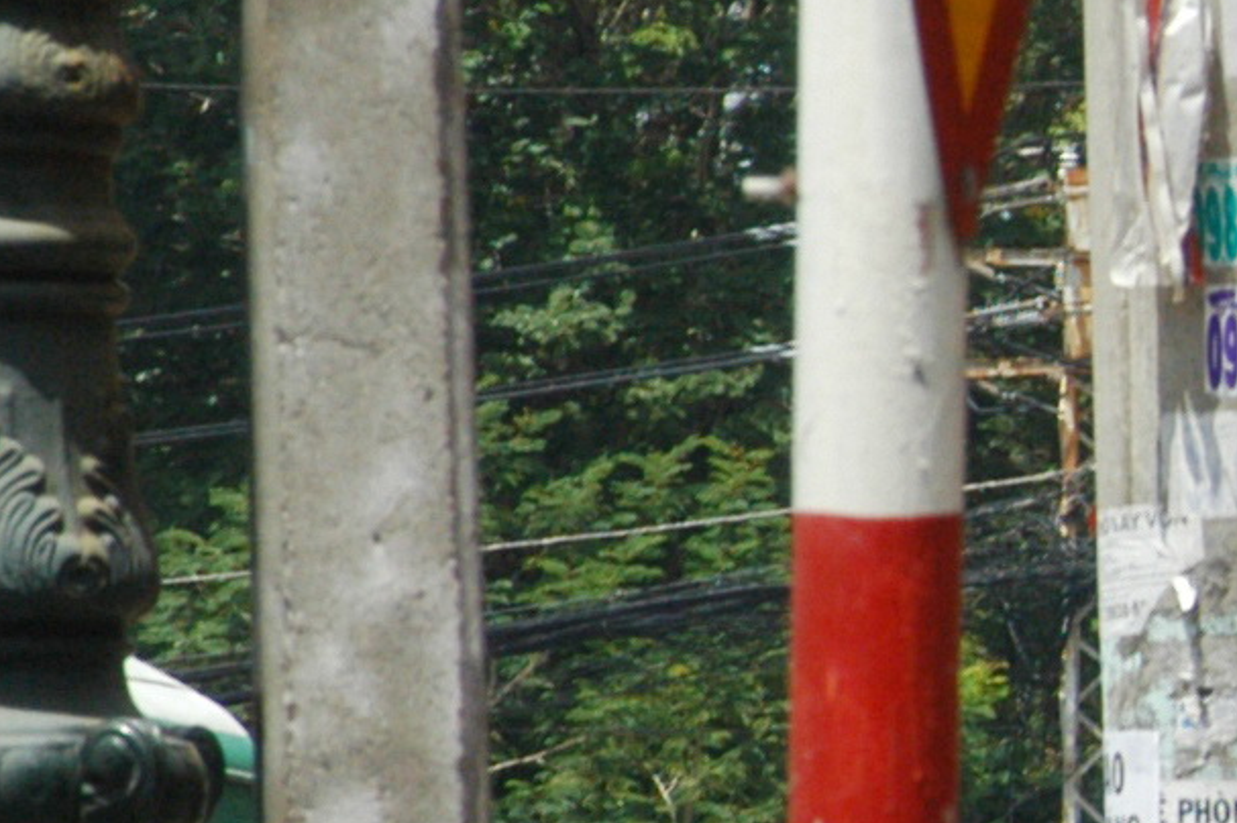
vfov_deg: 2.2
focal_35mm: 631
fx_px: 21686
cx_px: 2388
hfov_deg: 3.2
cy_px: 440
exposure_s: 1/350
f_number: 10
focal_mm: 85
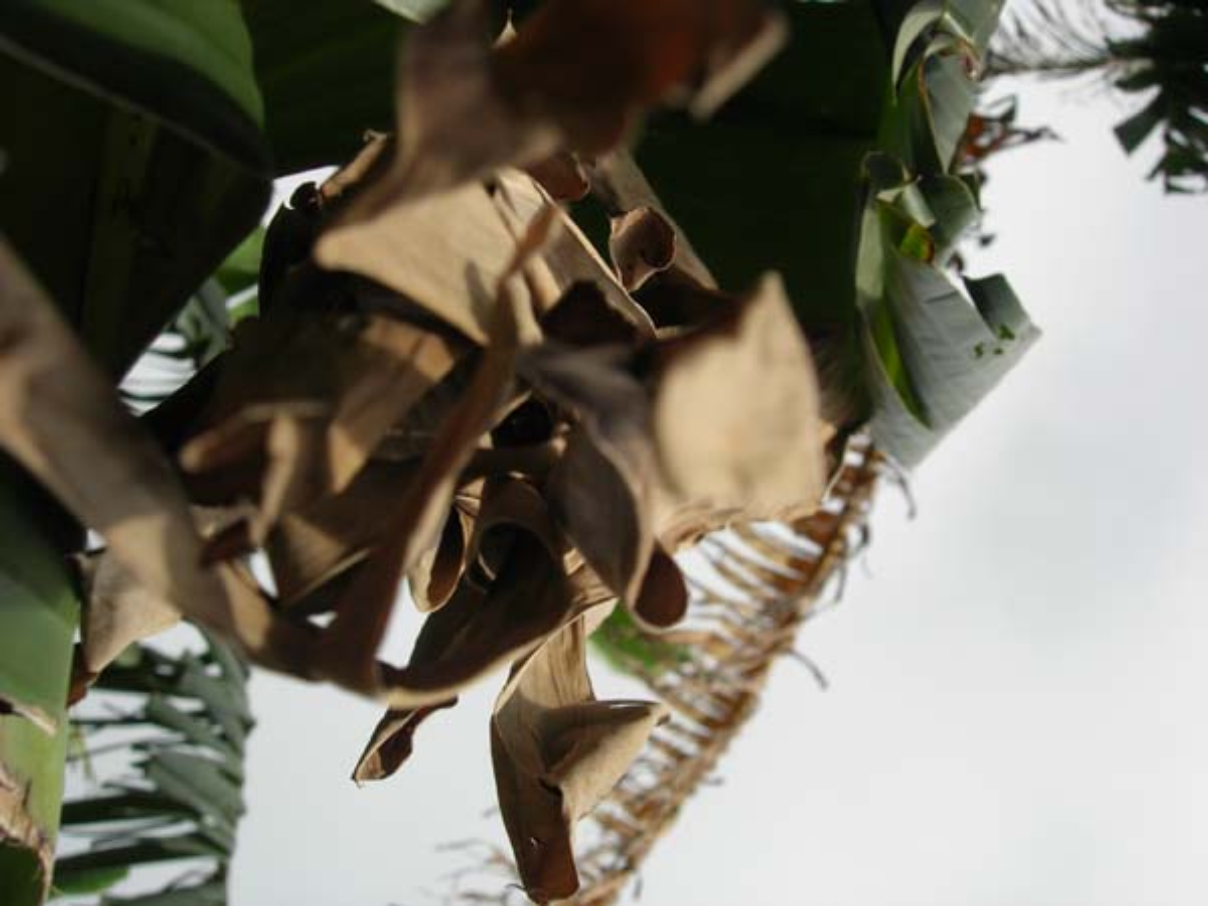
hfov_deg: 49.0
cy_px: 453
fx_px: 1326
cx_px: 604
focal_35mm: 38
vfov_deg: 37.7
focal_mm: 7.8
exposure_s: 1/718
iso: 64
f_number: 4.8
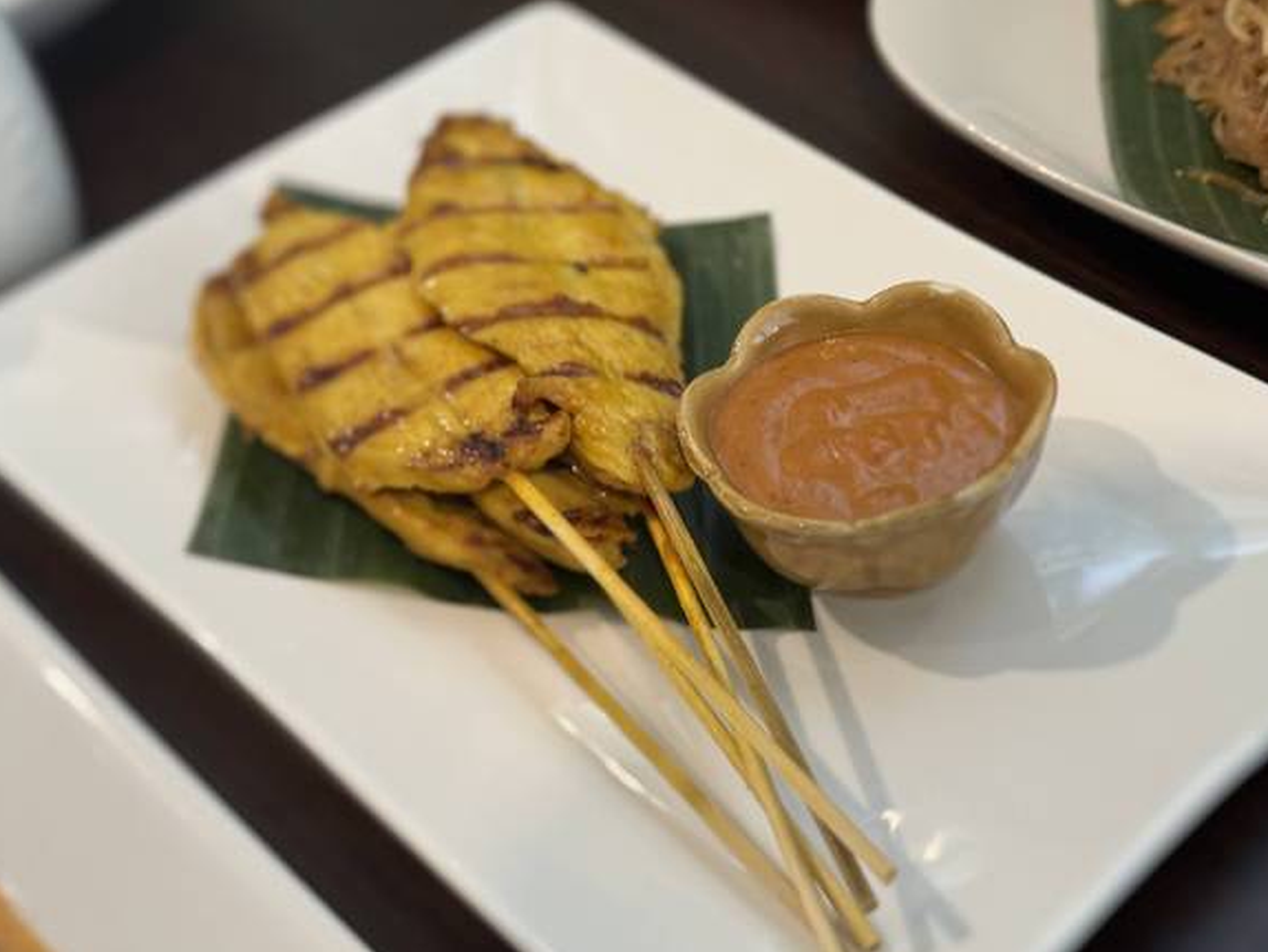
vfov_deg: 29.7
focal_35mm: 49
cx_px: 634
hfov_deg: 38.9
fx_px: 1796
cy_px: 475
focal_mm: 6.86
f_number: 1.78
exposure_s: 1/60
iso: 160
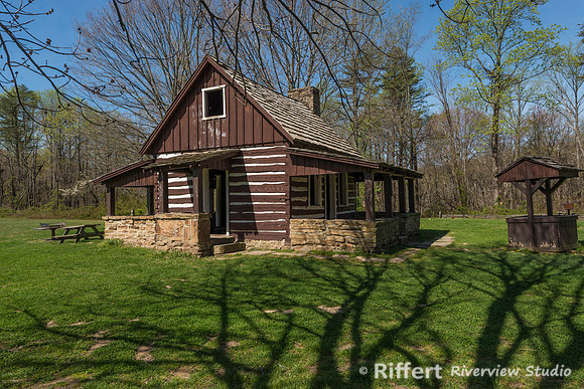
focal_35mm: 25
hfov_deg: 71.9
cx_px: 292
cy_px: 194
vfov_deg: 51.6
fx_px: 403
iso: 100
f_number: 8
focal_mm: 24
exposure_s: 1/160
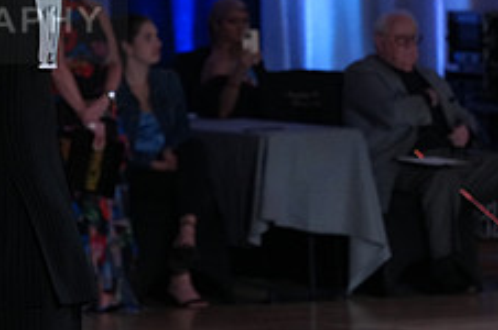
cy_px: 6
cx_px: -112
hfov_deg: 7.6
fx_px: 3730
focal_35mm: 270
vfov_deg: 5.1
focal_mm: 105
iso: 2500
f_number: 5
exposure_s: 1/400
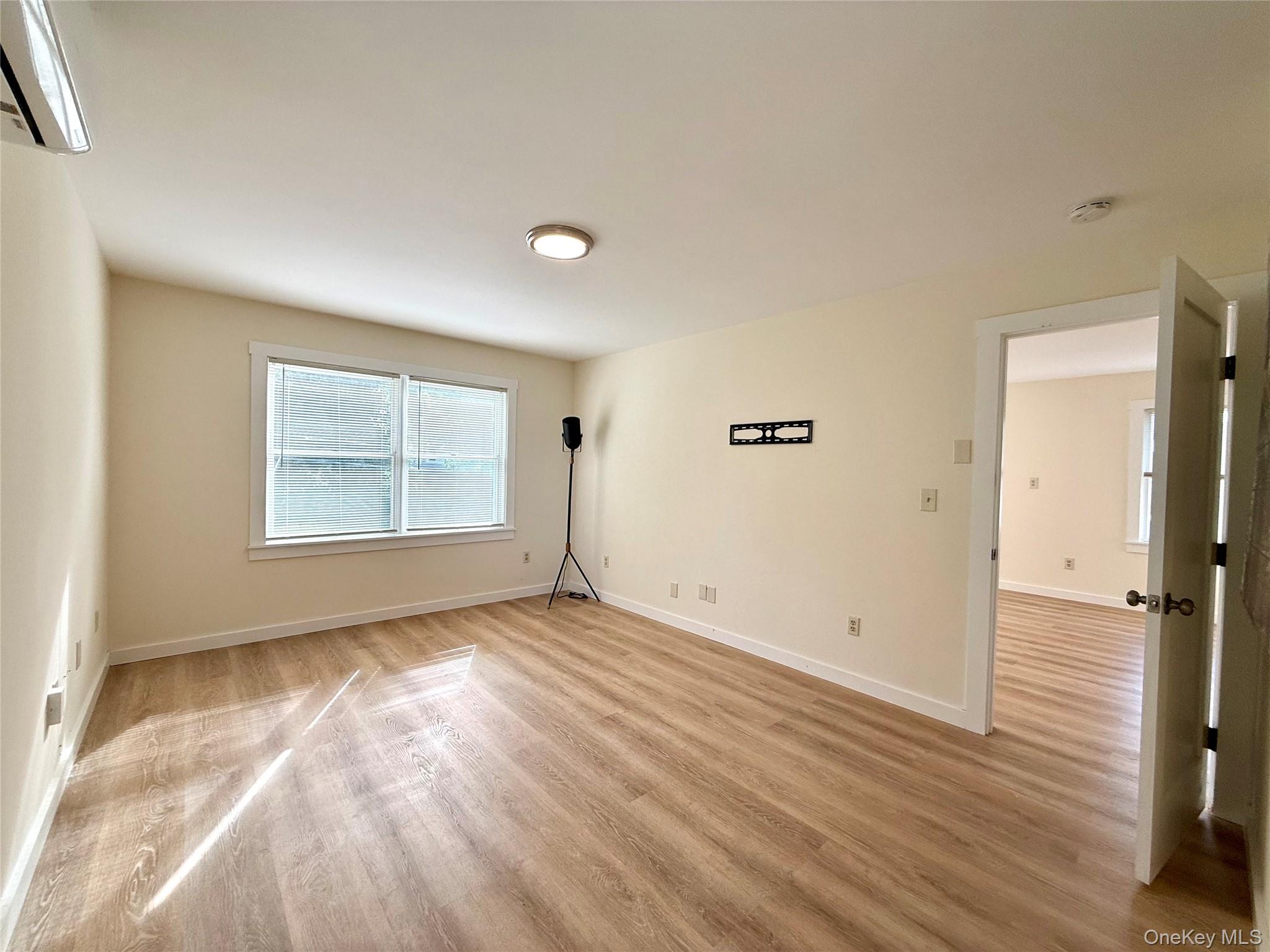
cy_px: 476
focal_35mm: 14
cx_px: 635
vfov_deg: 85.7
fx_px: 514
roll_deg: -1.2
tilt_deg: -0.7
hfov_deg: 102.1
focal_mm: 2.22
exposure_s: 1/129
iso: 50
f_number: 2.2
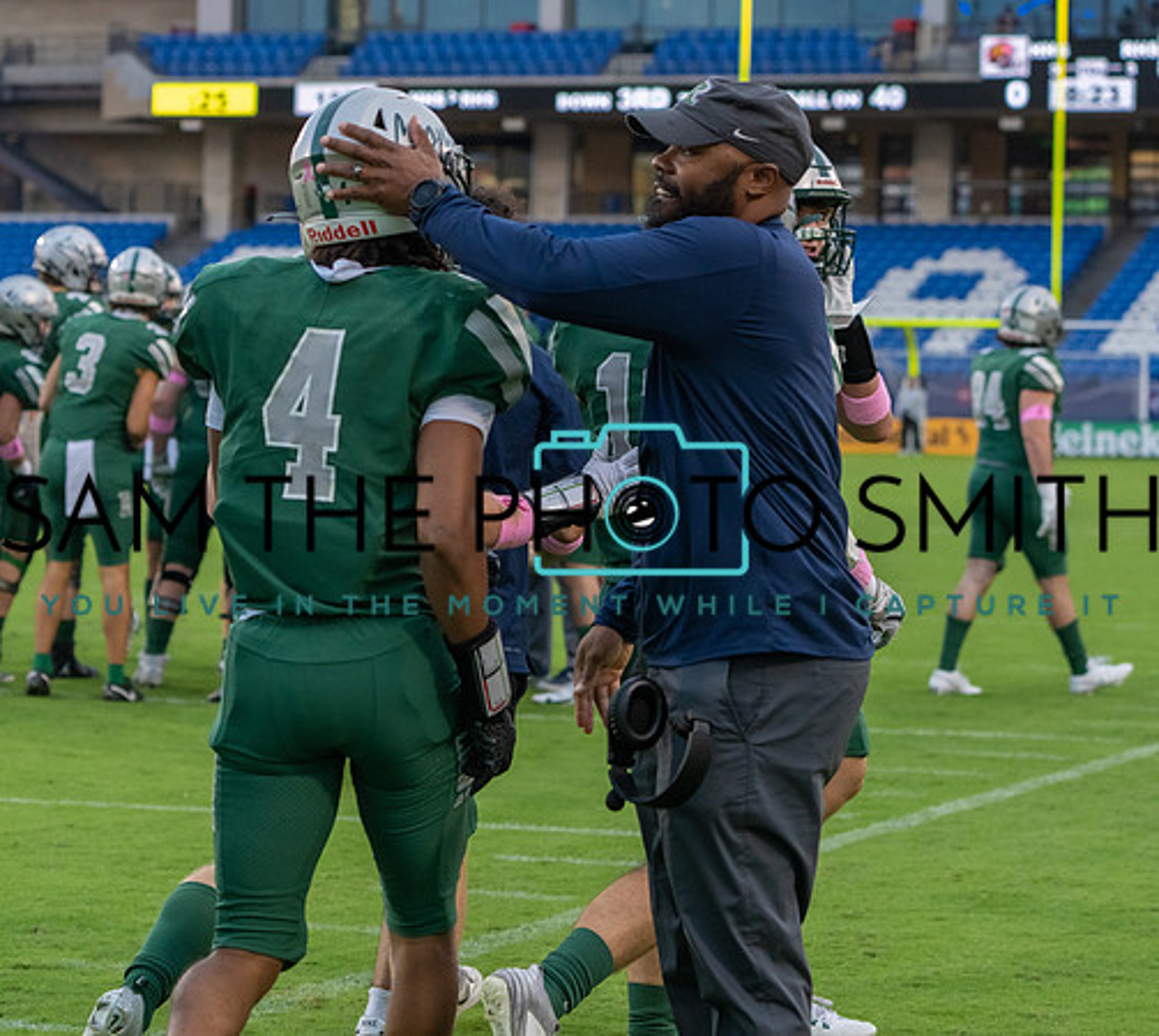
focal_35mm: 128
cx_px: 571
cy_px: 523
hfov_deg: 14.4
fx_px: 4591
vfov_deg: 12.9
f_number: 5.6
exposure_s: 1/1250
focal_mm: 100
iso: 2500
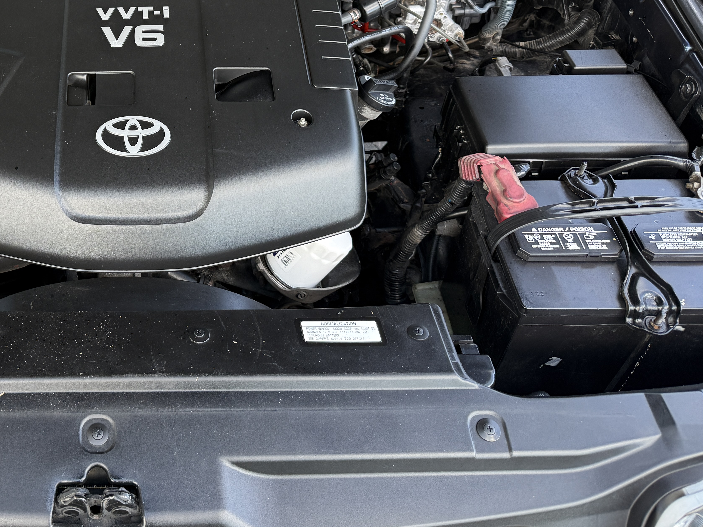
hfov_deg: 42.9
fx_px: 833
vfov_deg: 34.1
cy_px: 109
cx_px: 105
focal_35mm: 41
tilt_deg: -41.7
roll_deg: +1.7
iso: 200
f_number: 1.78
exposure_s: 1/201
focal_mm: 6.76
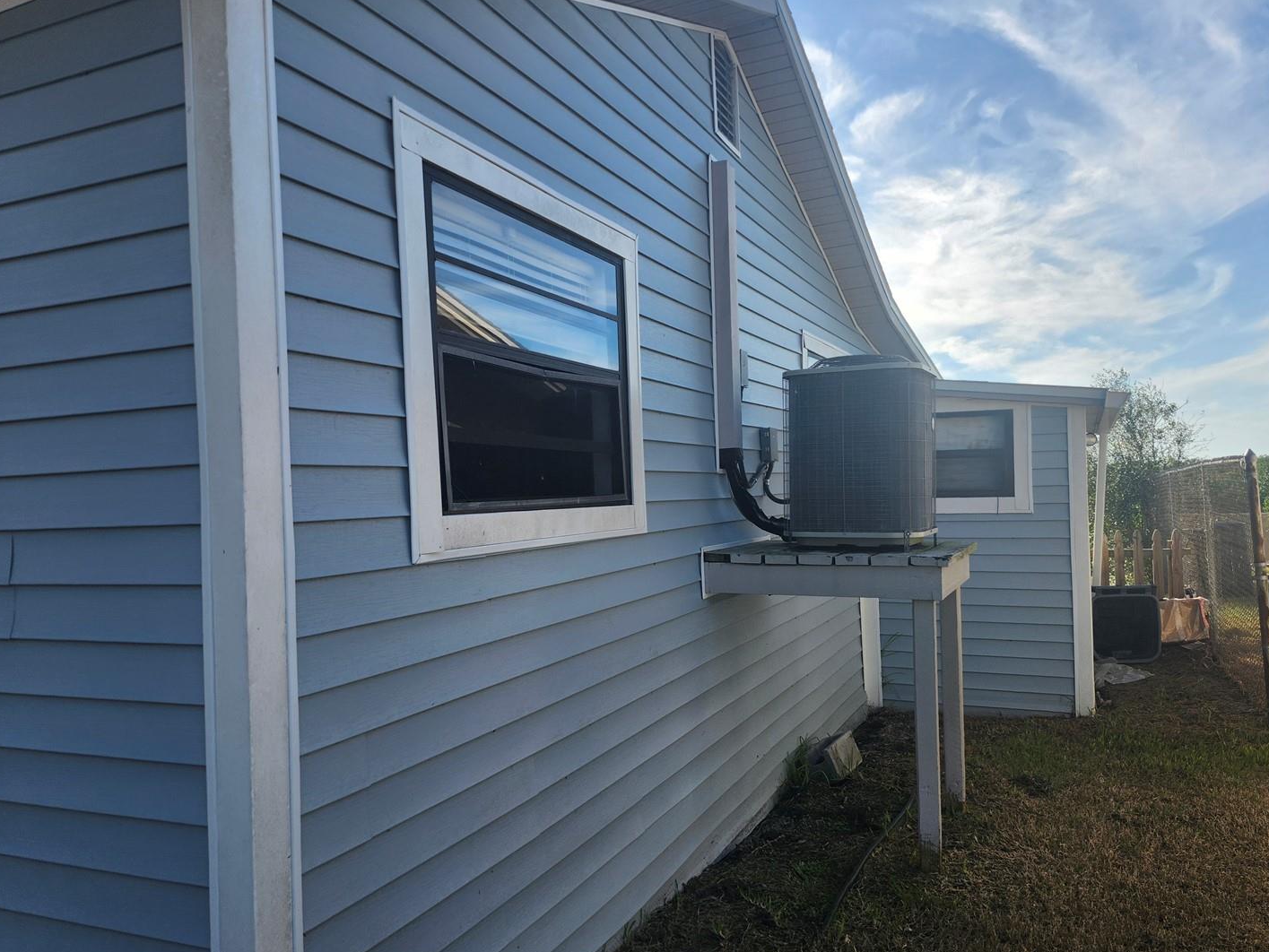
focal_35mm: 26
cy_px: 492
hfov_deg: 67.3
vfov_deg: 53.1
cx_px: 637
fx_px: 953
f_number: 1.8
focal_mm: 5.54
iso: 25
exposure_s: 1/1513
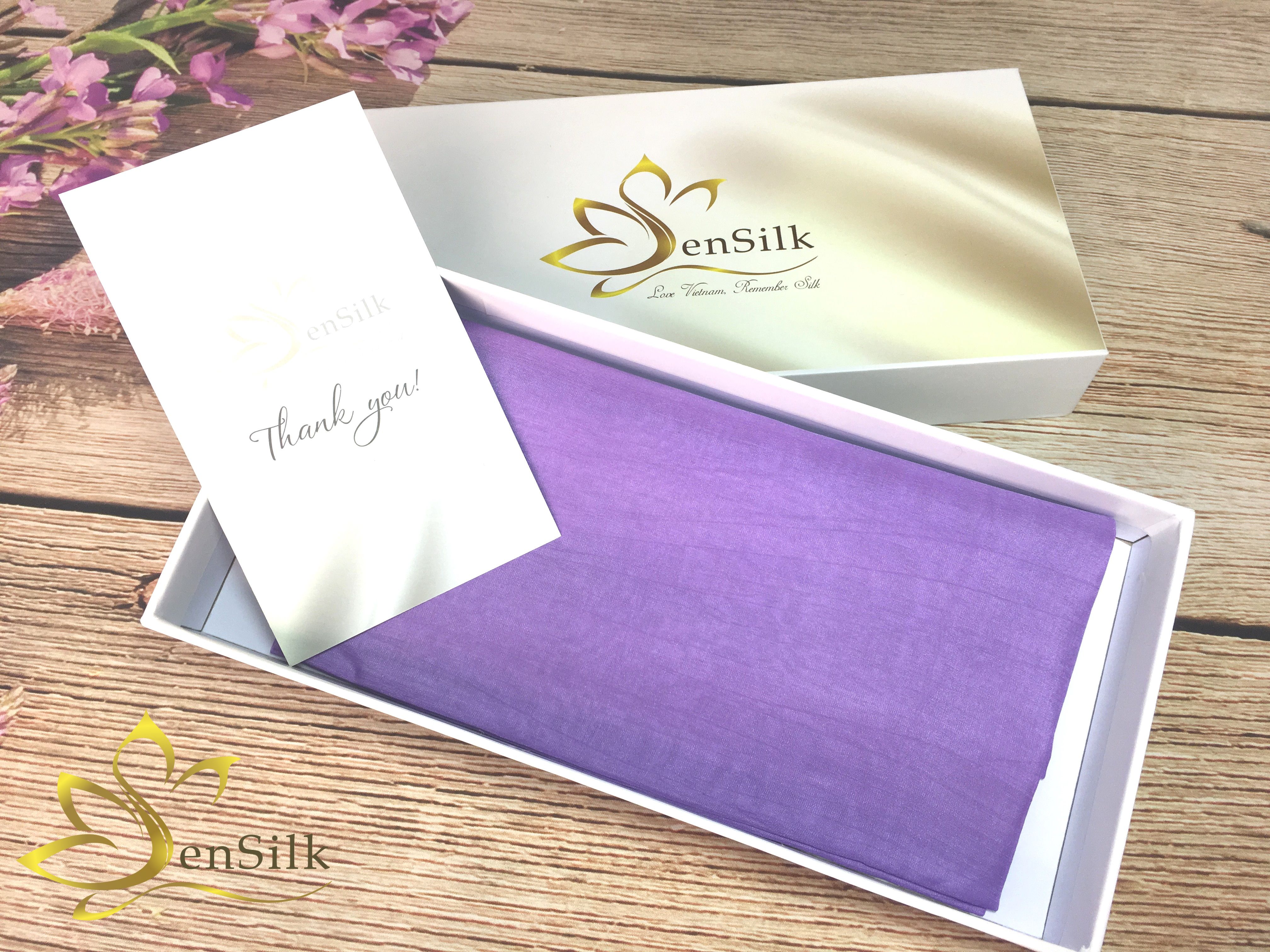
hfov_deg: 61.7
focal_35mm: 29
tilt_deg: -61.4
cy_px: 476
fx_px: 1064
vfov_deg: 48.2
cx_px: 635
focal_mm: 4.15
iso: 32
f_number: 2.2
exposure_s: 1/100
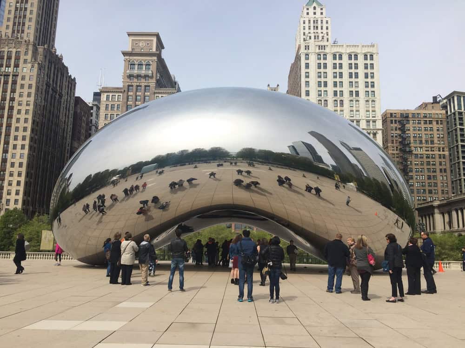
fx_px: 390
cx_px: 232
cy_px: 174
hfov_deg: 61.7
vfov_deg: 48.2
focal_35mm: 29
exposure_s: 1/3425
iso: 32
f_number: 2.2
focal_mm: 4.2
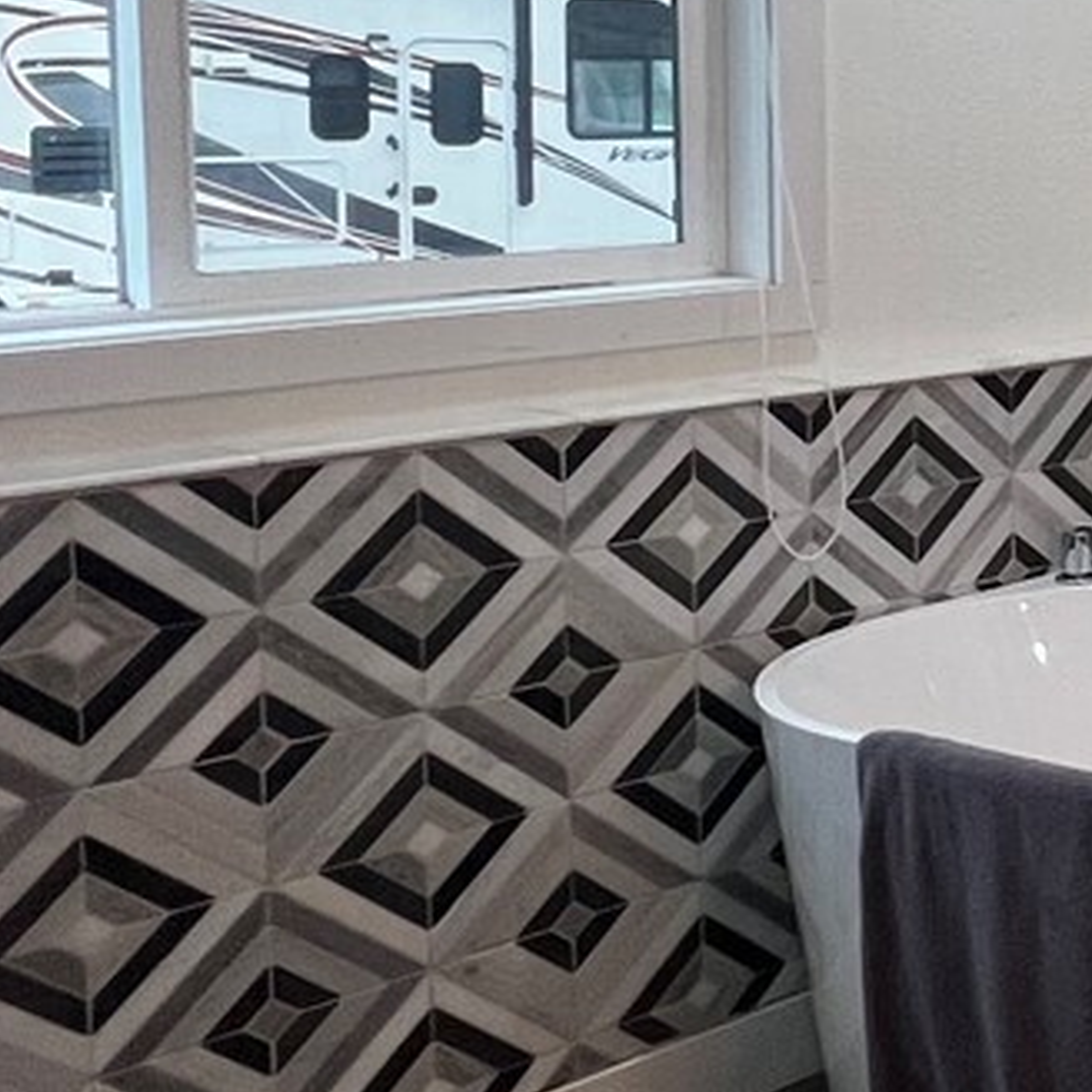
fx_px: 1999
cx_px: 2197
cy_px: 243
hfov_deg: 18.8
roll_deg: -1.3
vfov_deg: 29.9
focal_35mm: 56
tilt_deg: -5.7
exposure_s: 1/120
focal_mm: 1.57
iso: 125
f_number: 1.8
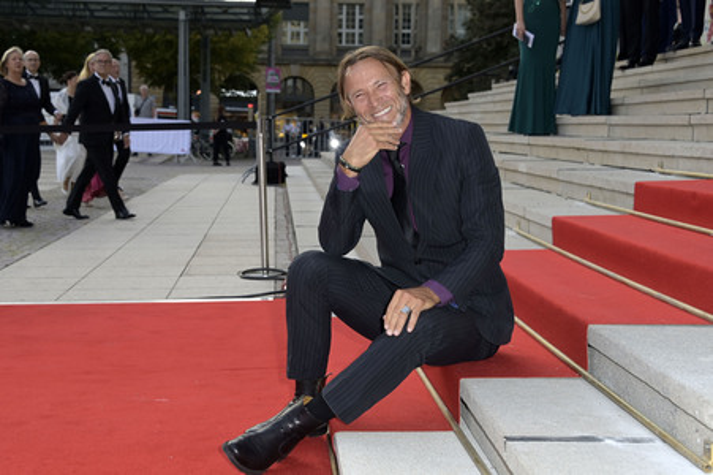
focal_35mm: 55
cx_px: 356
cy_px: 238
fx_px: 1088
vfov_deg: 24.6
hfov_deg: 36.3
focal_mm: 55
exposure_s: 1/250
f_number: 6.3
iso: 800
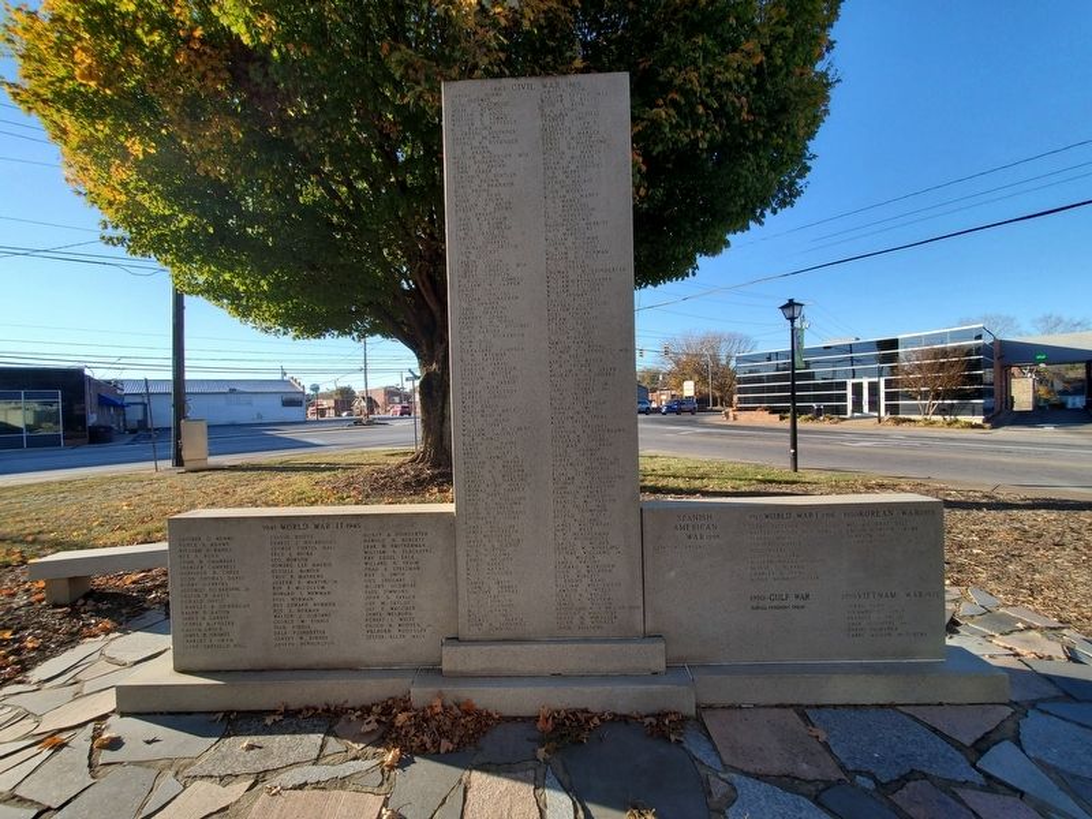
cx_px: 546
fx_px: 410
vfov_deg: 89.9
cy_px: 410
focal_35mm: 13
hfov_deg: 106.2
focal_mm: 1.8
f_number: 2.2
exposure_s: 1/563
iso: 50
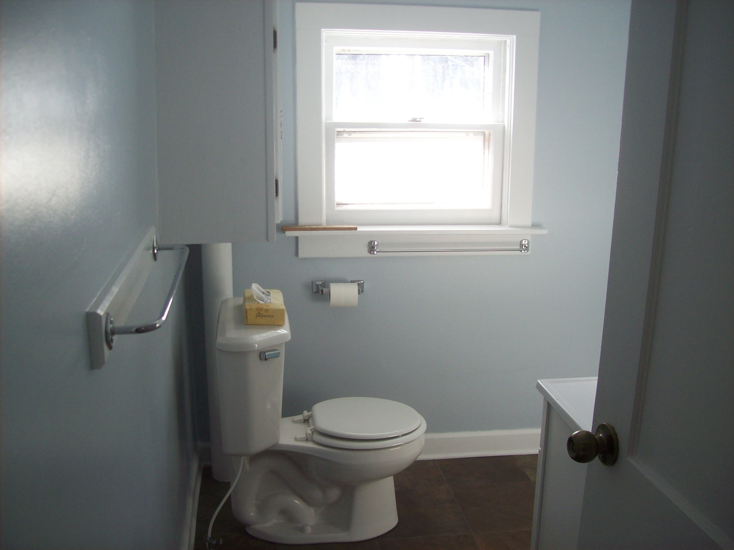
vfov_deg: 39.6
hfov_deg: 51.4
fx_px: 763
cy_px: 275
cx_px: 367
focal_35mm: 36
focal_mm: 6
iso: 80
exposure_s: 1/84
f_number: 2.7
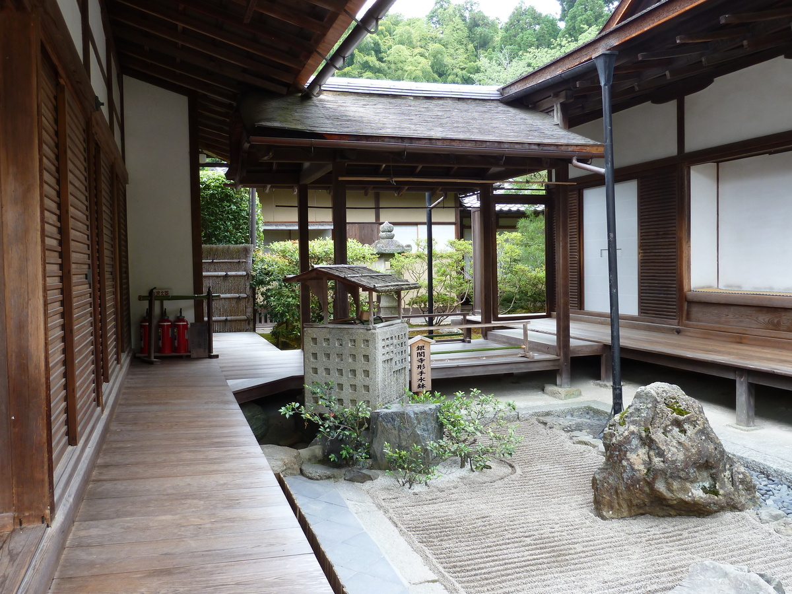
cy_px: 297
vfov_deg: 46.8
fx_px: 686
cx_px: 396
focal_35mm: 30
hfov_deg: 60.0
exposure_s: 1/40
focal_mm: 5
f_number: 3.4
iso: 80
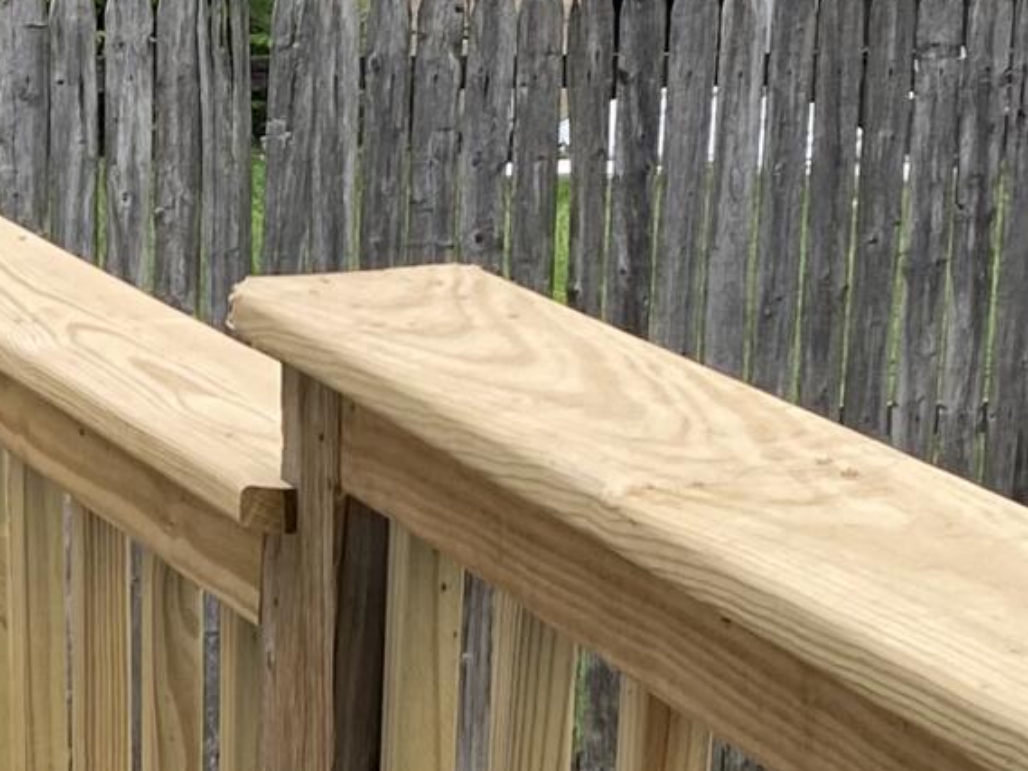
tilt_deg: -19.3
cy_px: 979
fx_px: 4069
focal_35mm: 137
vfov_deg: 10.6
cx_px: -161
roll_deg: +0.9
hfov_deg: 14.0
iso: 32
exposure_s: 1/265
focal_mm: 4.25
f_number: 1.8
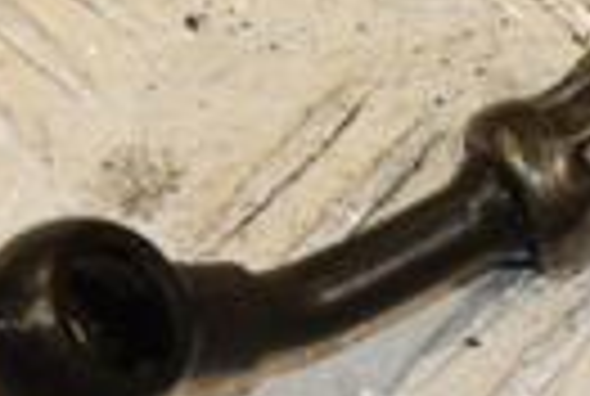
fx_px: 6521
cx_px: 1009
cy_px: -18
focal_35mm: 397
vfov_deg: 3.5
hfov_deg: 5.1
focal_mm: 58
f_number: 9
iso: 800
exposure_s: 1/200
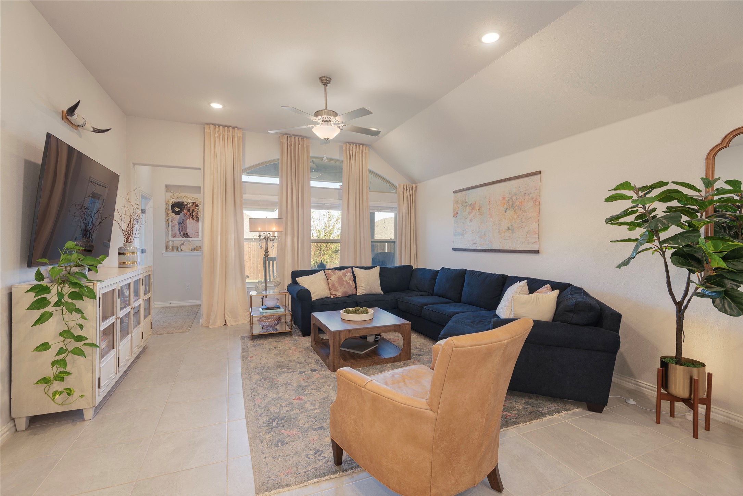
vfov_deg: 73.8
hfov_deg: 96.7
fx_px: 330
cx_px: 372
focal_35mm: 16
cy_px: 248
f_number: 7.1
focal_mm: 16
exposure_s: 1/2
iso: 100
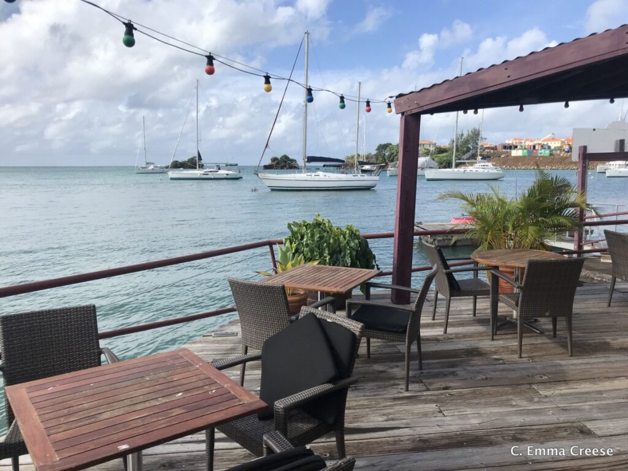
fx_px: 508
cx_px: 314
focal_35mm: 28
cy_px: 236
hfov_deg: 63.4
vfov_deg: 49.7
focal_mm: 3.99
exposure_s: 1/2907
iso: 20
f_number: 1.8
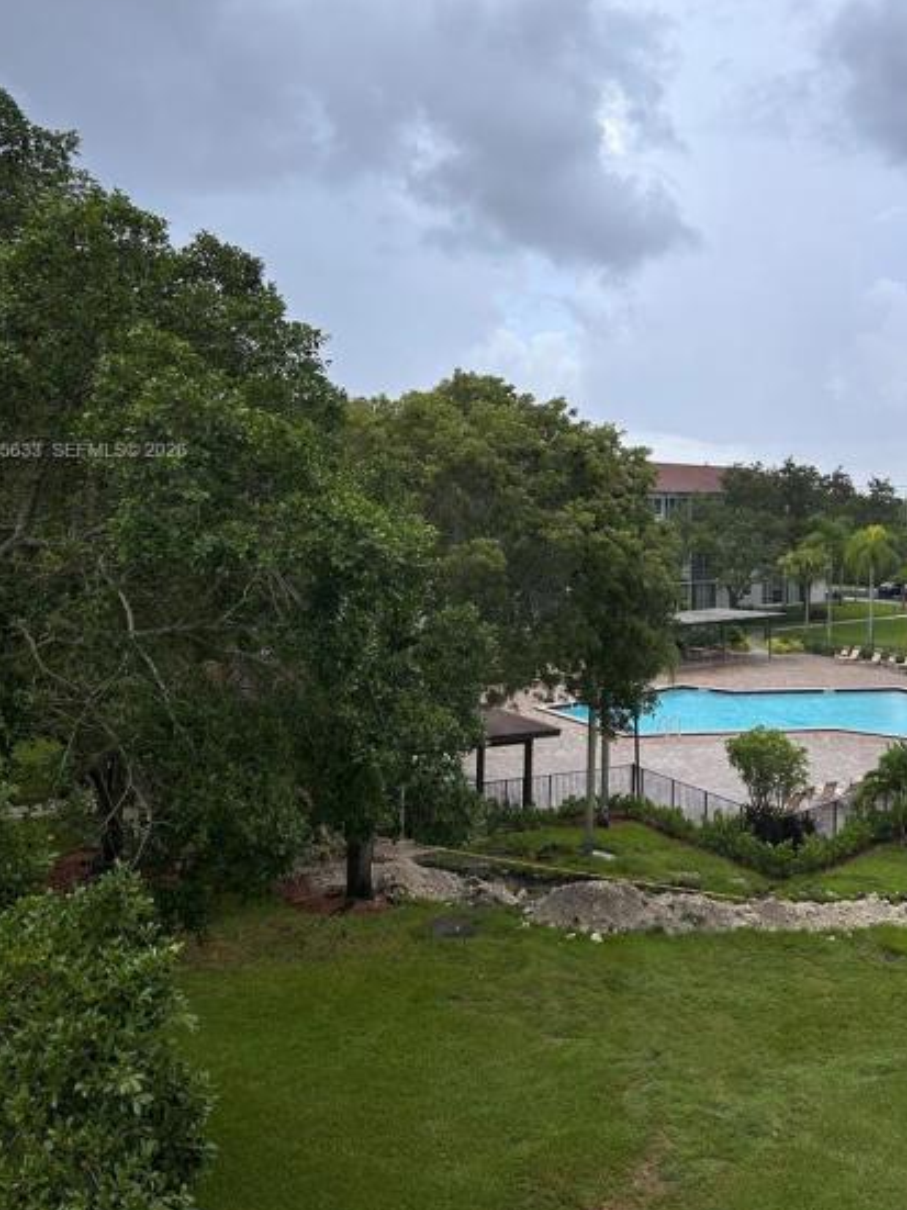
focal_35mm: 34
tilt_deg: +3.3
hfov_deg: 41.6
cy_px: 452
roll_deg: -2.0
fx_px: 1188
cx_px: 536
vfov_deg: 53.4
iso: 50
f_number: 1.5
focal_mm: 5.7
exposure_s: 1/957
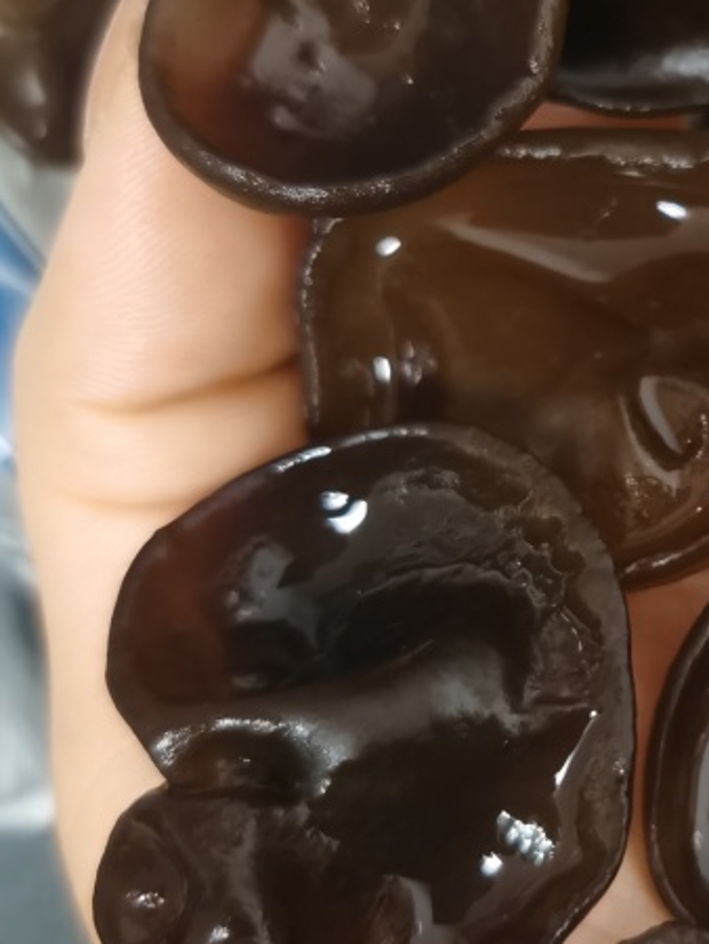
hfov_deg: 21.9
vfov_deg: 30.2
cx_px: 755
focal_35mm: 64
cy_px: 416
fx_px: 1746
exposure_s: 1/25
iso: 400
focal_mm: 5.56
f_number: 1.6
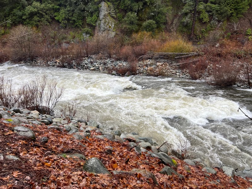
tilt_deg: -31.0
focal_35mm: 26
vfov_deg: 53.1
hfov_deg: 67.3
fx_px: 189
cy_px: 94
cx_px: 126
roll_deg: +1.0
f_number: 1.5
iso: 50
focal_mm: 5.7
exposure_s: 1/607
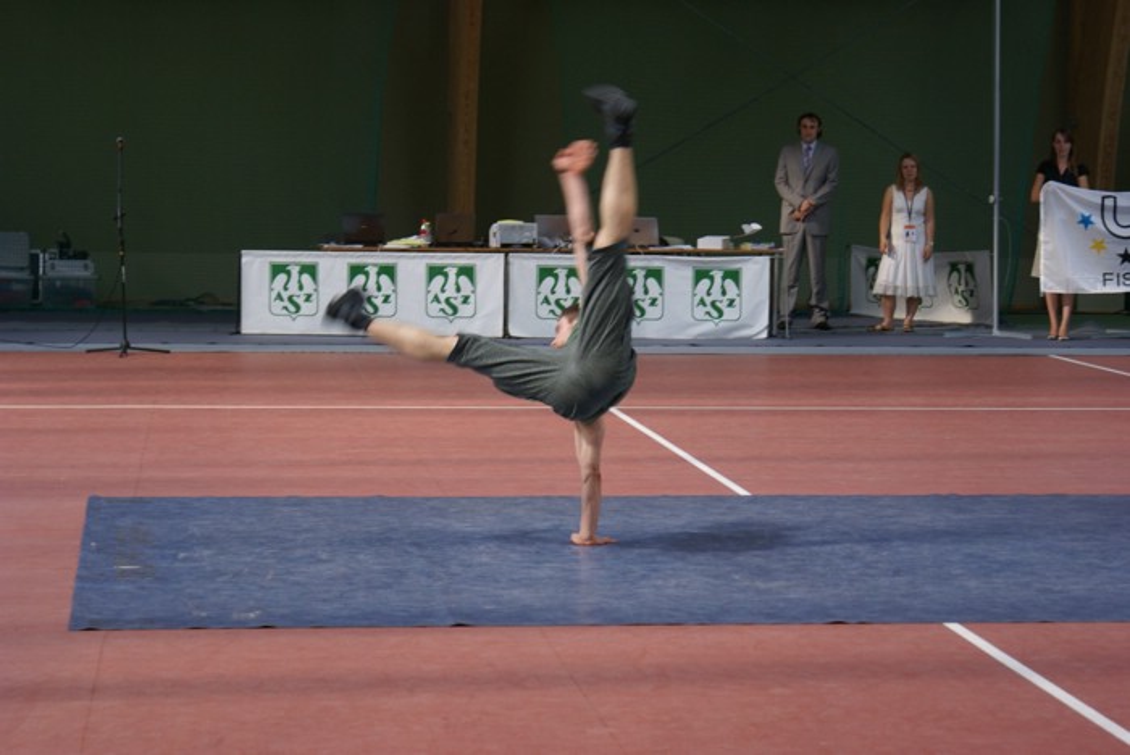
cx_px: 565
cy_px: 378
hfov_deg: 19.4
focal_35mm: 105
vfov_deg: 13.1
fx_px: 3298
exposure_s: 1/40
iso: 200
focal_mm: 70
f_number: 5.6
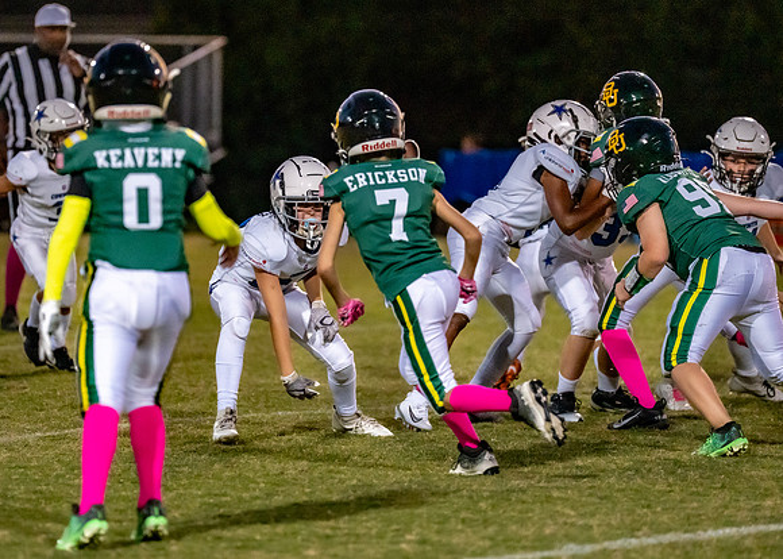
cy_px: 237
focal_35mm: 281
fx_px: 6254
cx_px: 322
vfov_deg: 5.1
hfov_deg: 7.2
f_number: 2.8
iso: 4000
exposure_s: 1/1000
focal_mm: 200
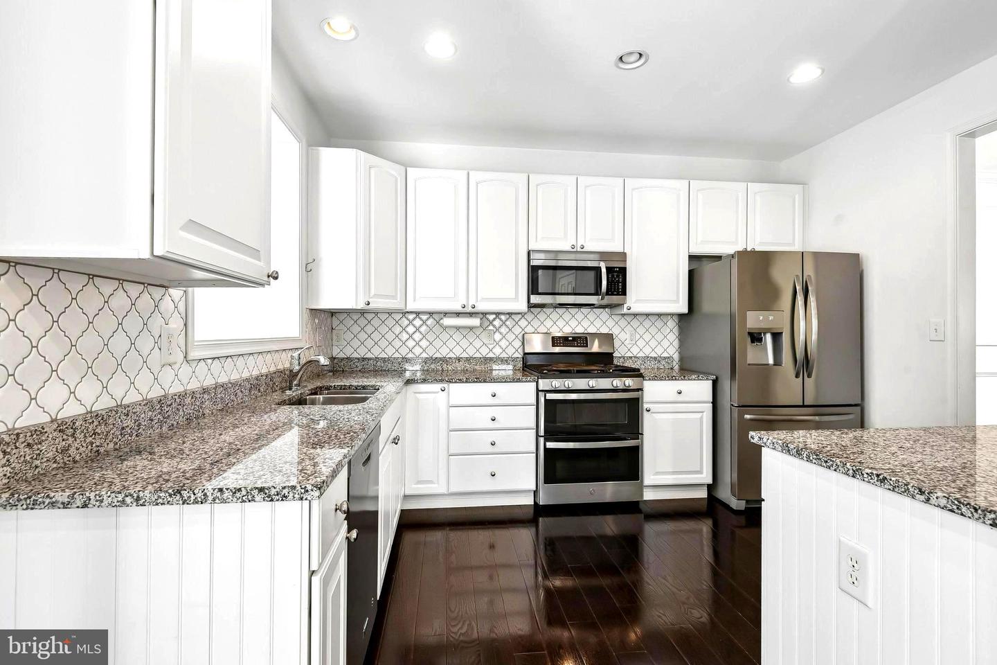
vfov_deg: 73.7
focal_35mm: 16
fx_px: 443
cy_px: 332
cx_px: 498
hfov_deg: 96.7
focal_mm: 16
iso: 400
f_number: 8
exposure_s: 1/10
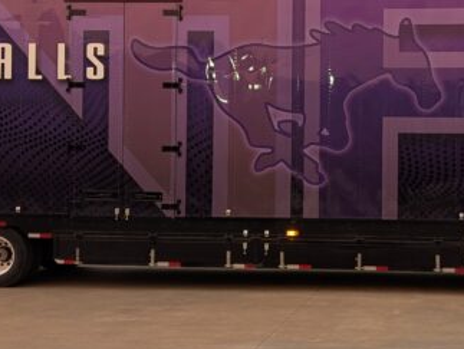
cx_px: 376
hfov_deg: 25.2
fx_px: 1020
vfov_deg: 19.4
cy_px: 129
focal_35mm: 76
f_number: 1.85
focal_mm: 6.81
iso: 258
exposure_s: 1/77.9
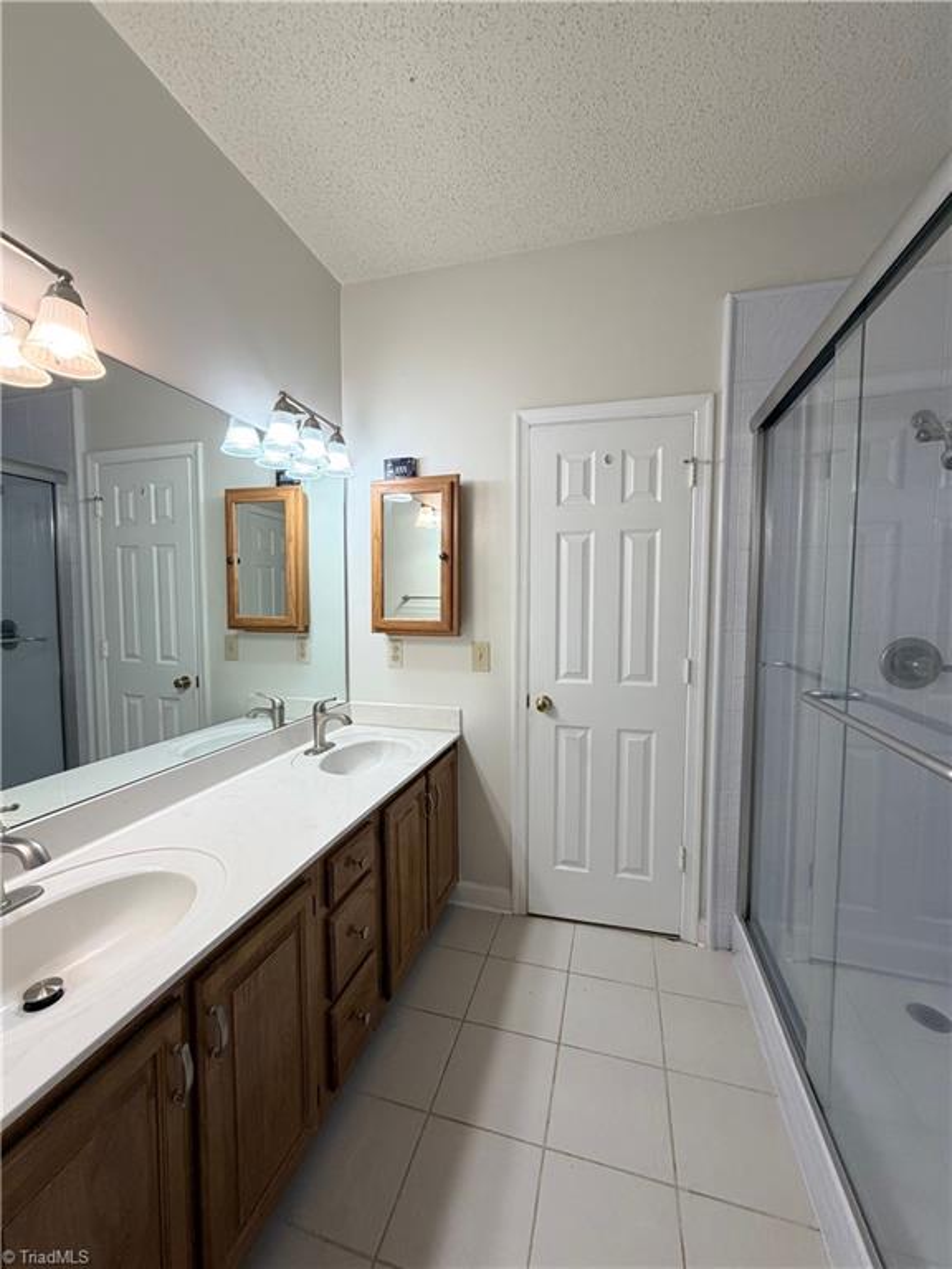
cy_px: 634
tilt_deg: -3.9
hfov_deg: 85.7
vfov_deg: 102.1
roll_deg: -0.6
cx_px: 476
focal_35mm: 14
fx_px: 513
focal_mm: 2.22
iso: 160
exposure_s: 1/120
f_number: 2.2
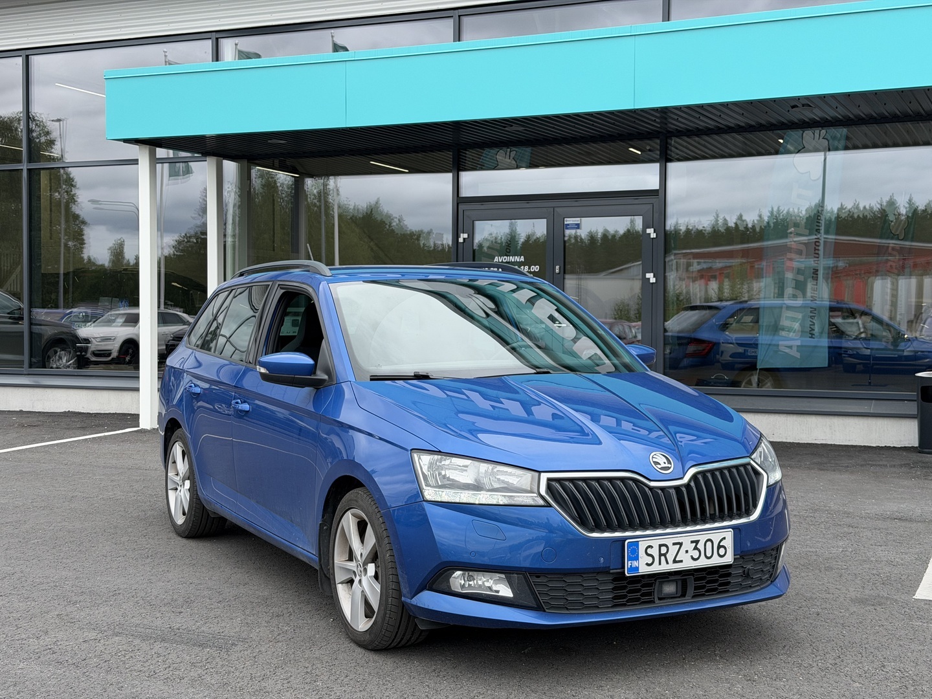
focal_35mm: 48
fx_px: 1292
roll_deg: -0.9
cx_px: 466
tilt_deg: -1.2
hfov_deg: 39.7
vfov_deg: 30.3
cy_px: 350
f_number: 1.78
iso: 64
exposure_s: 1/1167
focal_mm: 6.76
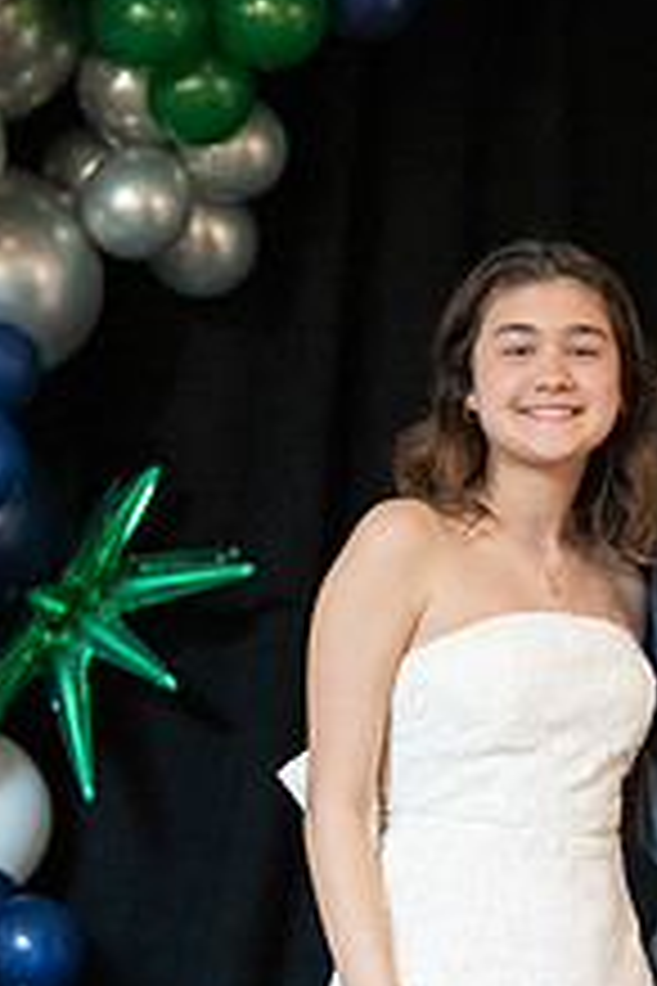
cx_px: 798
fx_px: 4517
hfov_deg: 8.2
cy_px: 839
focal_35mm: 165
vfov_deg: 12.4
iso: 1600
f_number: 1.2
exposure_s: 1/320
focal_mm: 50
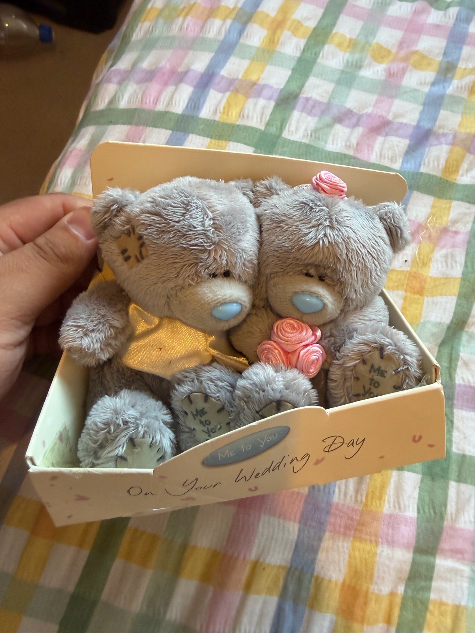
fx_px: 439
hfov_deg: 56.8
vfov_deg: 71.6
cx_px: 238
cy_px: 316
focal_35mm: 24
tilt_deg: -66.4
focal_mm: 2.22
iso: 200
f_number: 2.2
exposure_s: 1/60
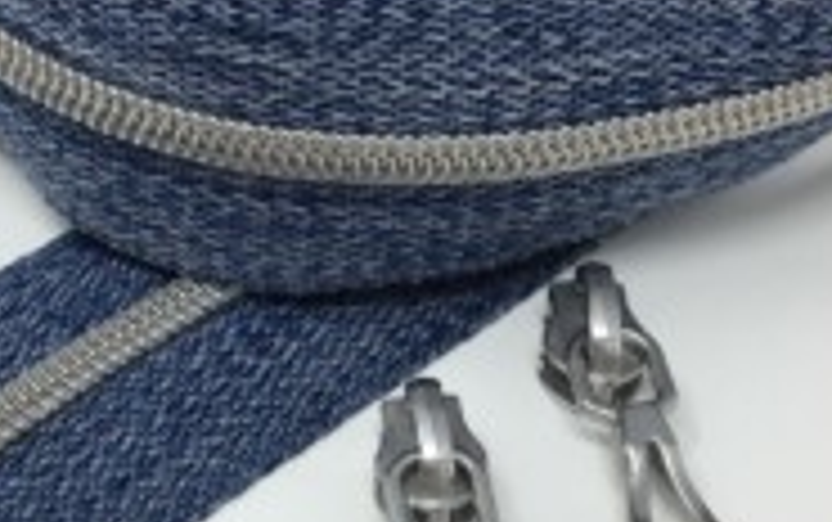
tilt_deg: -46.0
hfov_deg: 24.8
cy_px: 270
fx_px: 1884
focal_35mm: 83
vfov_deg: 15.8
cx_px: 299
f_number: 2.2
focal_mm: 4.15
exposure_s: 1/100
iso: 25
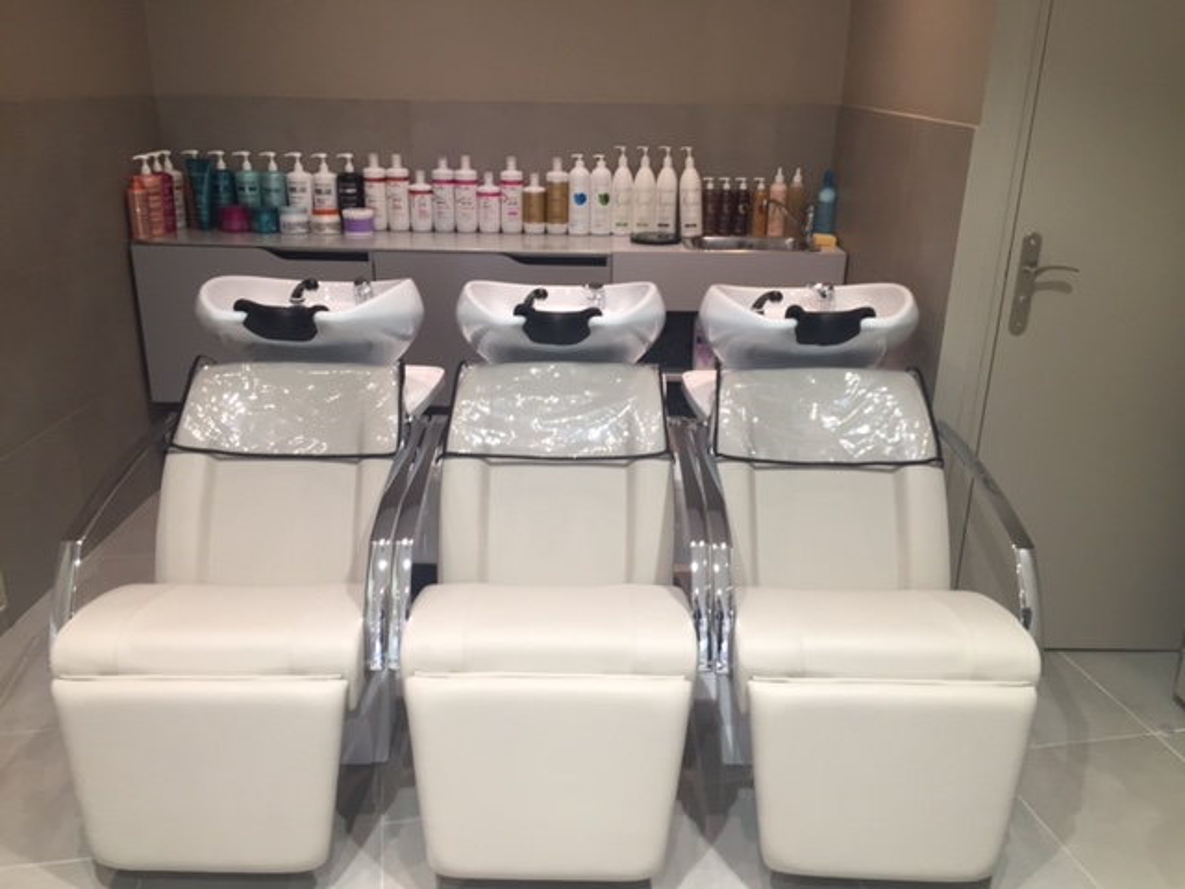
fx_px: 993
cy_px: 444
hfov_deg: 61.7
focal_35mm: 29
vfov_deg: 48.2
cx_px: 592
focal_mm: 4.15
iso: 50
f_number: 2.2
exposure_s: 1/33
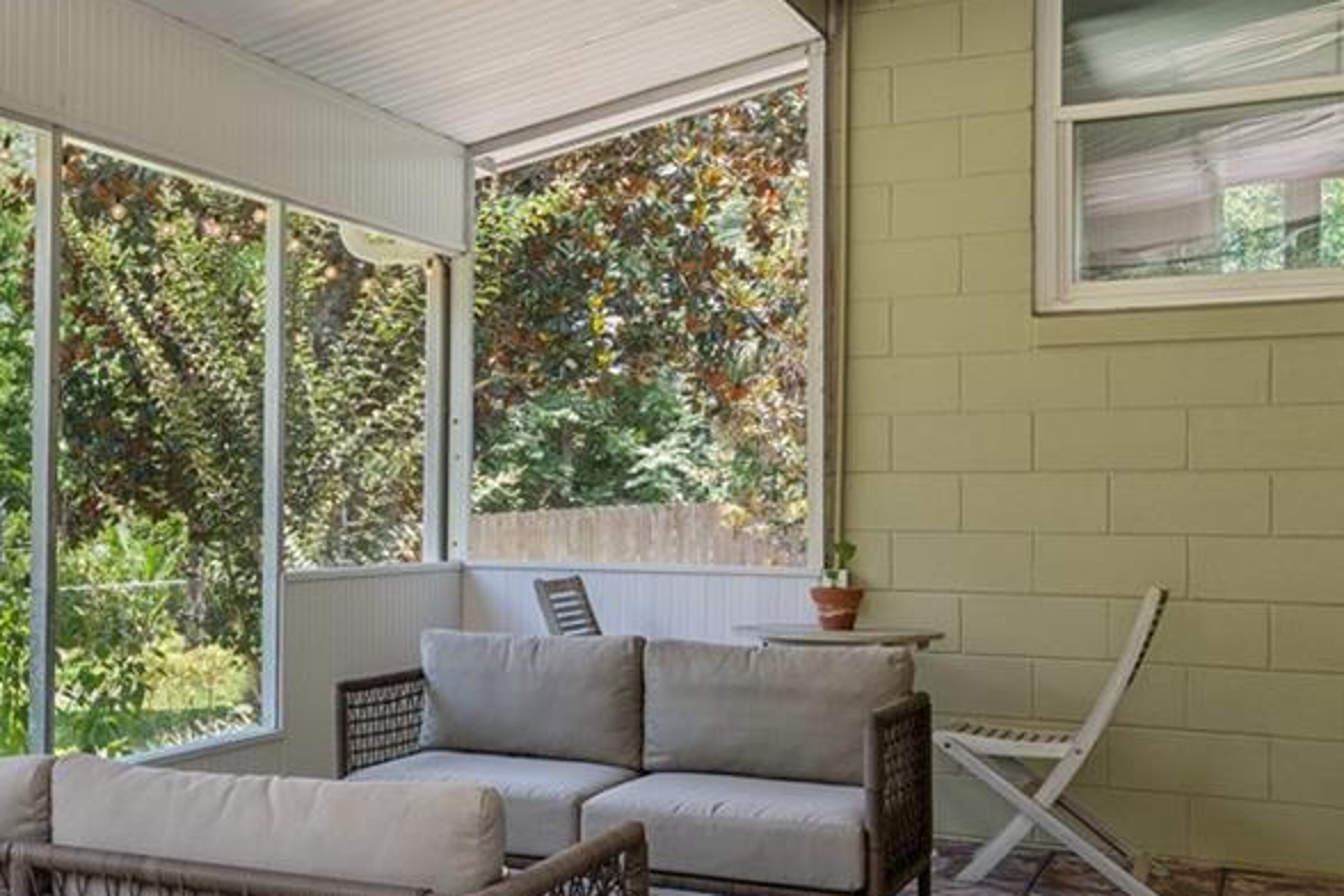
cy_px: 465
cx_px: -146
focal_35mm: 49
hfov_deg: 34.6
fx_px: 1829
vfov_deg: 27.5
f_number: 9
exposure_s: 1/50
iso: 320
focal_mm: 18
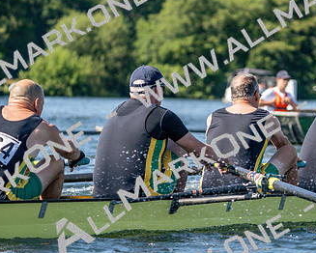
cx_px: 252
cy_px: 111
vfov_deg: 4.6
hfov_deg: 5.7
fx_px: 3144
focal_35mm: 336
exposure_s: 1/1600
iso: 400
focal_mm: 202
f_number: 5.6
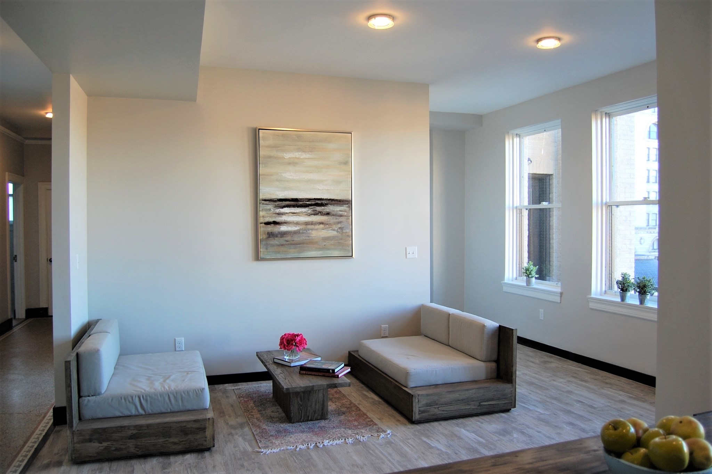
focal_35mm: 27
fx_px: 534
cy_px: 237
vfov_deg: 47.9
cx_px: 356
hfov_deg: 67.4
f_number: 4
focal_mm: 18
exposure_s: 1/60
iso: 200
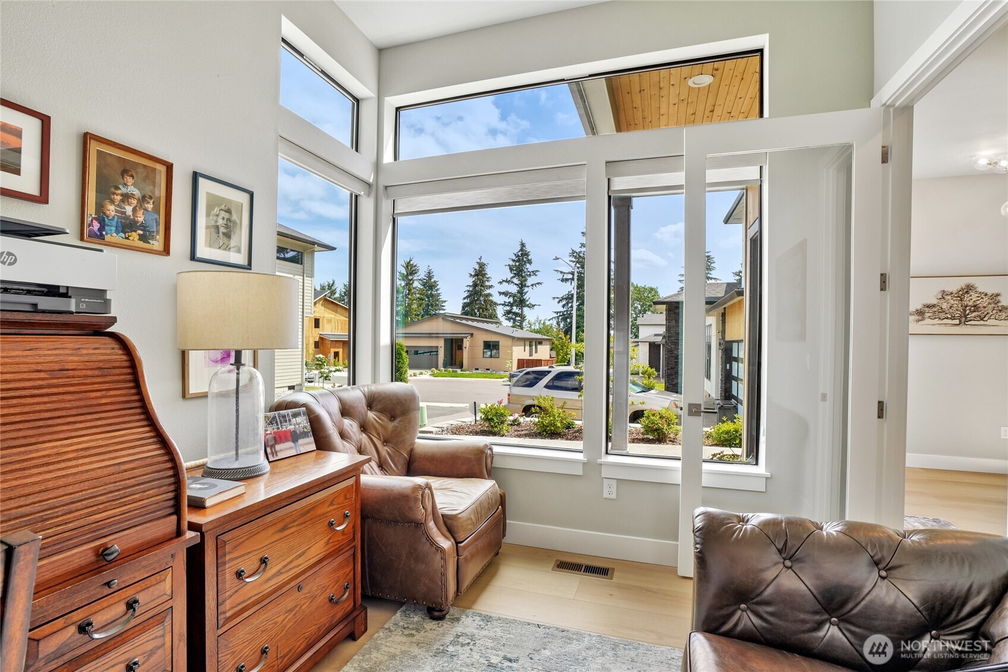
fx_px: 448
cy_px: 336
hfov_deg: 96.7
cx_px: 504
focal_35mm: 16
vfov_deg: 73.7
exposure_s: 1/250
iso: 400
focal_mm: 16
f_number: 8
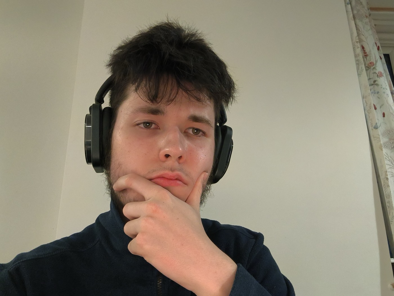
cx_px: 197
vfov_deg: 48.2
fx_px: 330
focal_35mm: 29
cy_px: 148
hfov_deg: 61.7
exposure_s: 1/50
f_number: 2.2
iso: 961
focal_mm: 3.61
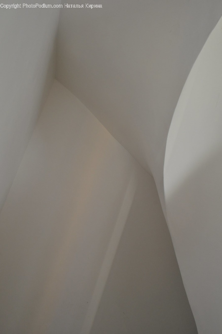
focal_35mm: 27
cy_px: 167
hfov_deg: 47.8
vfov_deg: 67.5
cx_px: 111
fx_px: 250
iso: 800
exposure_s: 1/10
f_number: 3.5
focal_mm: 18
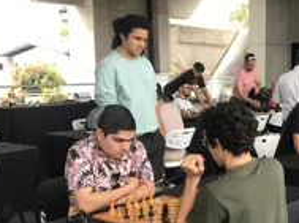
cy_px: 161
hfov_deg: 32.5
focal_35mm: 57
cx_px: 256
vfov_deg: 25.3
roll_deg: -0.7
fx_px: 491
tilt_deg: -8.8
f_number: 1.8
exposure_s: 1/40
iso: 20
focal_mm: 3.99
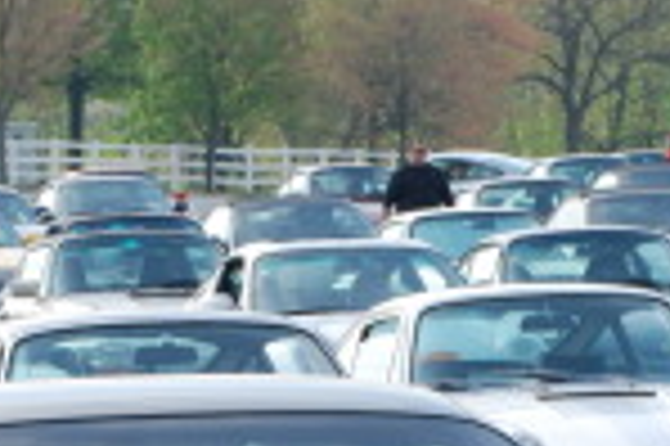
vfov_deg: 3.6
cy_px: 878
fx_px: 6953
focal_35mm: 374
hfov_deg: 5.5
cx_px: 70
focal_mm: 58
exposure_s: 1/60
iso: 100
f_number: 13
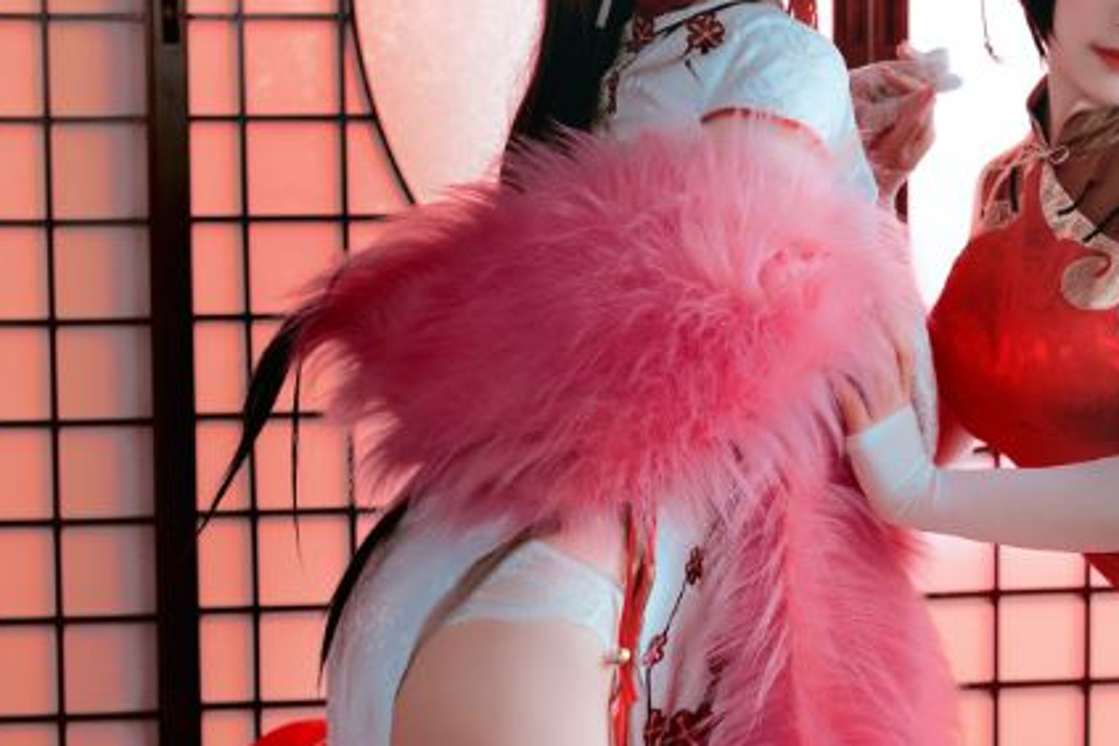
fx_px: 3232
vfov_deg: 13.2
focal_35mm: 104
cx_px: 995
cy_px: 413
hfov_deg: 19.3
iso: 125
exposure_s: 1/100
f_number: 2.8
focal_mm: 40
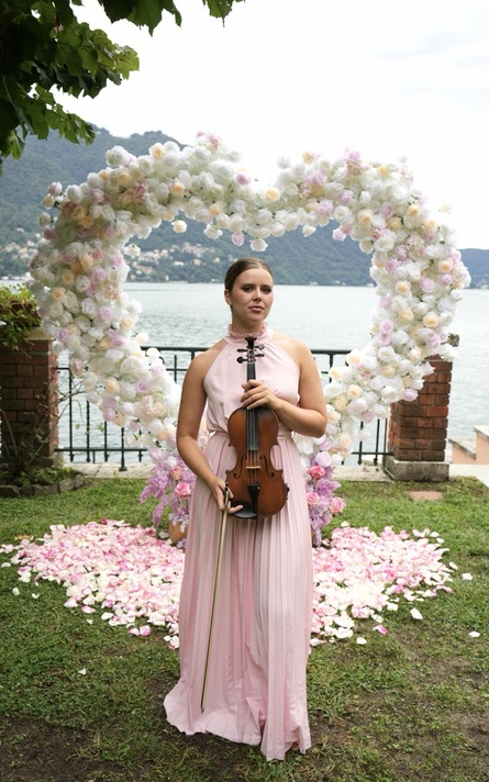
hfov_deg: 38.3
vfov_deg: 58.1
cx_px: 241
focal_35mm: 33
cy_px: 392
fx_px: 704
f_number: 4
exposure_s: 1/50
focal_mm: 32
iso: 100
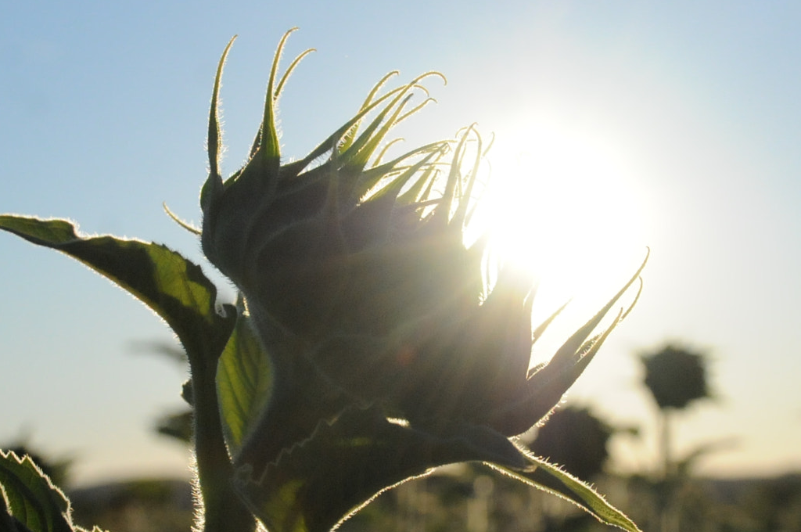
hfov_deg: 21.3
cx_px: 379
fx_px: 2133
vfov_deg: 14.2
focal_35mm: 96
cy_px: 360
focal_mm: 32
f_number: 6.3
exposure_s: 1/8000
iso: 1600
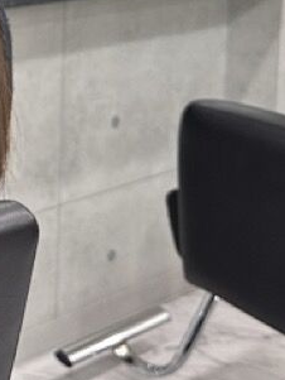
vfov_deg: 17.8
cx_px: -155
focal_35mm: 102
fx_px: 1119
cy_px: -131
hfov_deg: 13.6
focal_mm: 6.86
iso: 200
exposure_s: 1/100
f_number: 1.78
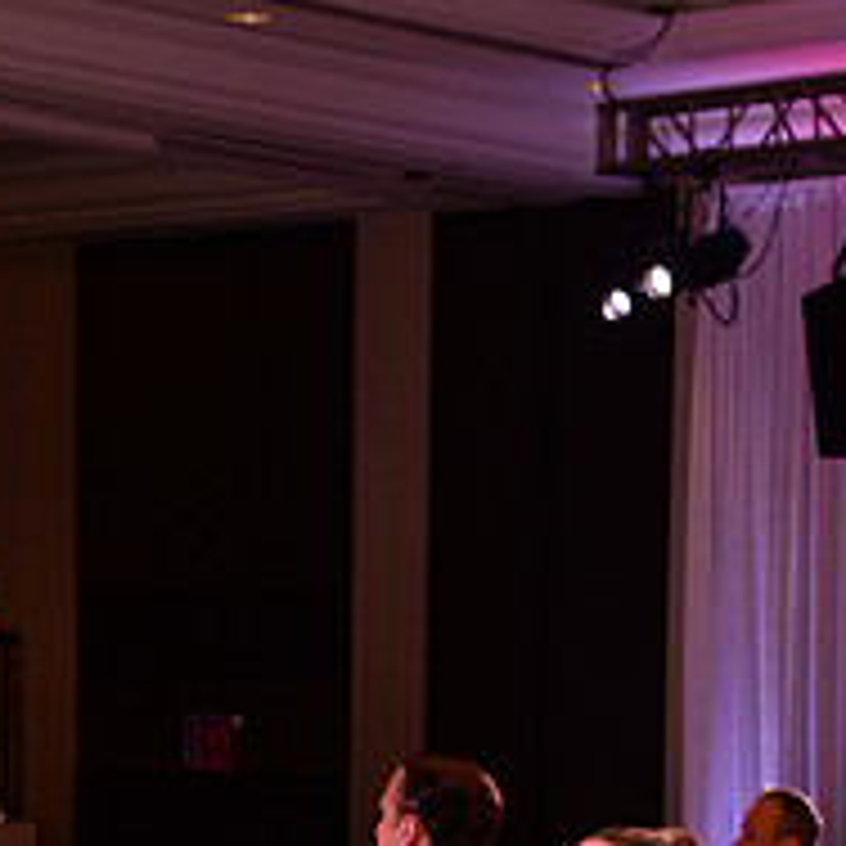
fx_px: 5419
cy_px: 1264
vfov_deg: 8.7
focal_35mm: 196
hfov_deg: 8.9
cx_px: 515
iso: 2500
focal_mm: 75
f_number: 7.1
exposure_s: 1/250
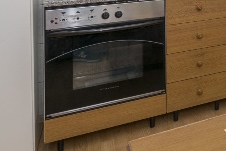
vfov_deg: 21.5
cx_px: 320
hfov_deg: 27.3
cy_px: -54
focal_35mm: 56
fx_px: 352
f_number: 8
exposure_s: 1/160
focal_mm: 10
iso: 100
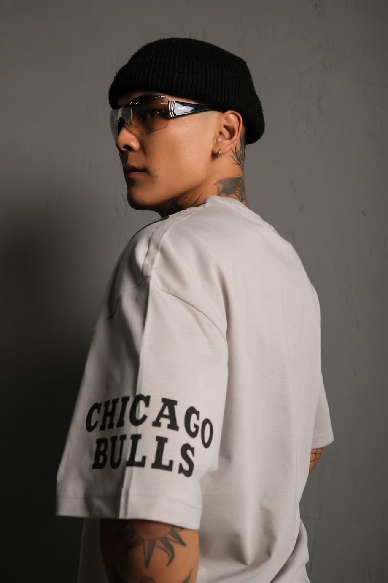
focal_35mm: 33
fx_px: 533
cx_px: 194
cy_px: 292
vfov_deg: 57.2
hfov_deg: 40.0
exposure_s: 1/160
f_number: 5
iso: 160
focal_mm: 22.3
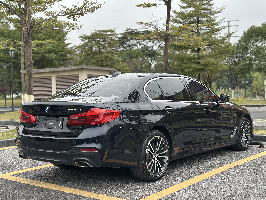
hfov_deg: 39.7
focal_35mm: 48
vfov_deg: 30.3
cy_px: 100
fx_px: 369
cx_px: 133
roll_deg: +0.7
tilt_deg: -0.9
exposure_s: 1/850
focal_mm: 6.86
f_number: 1.78
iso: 80
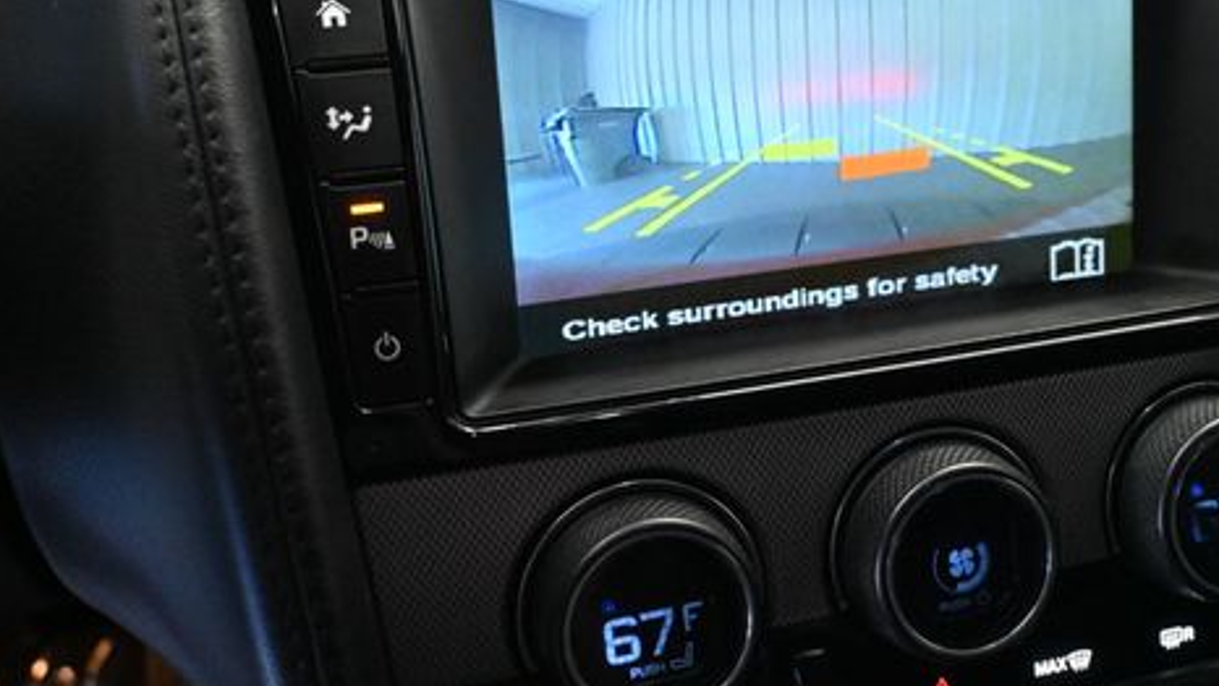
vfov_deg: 25.6
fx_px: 1498
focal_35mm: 46
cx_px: 748
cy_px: 220
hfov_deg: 44.0
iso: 6400
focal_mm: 21.5
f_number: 4
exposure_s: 1/60
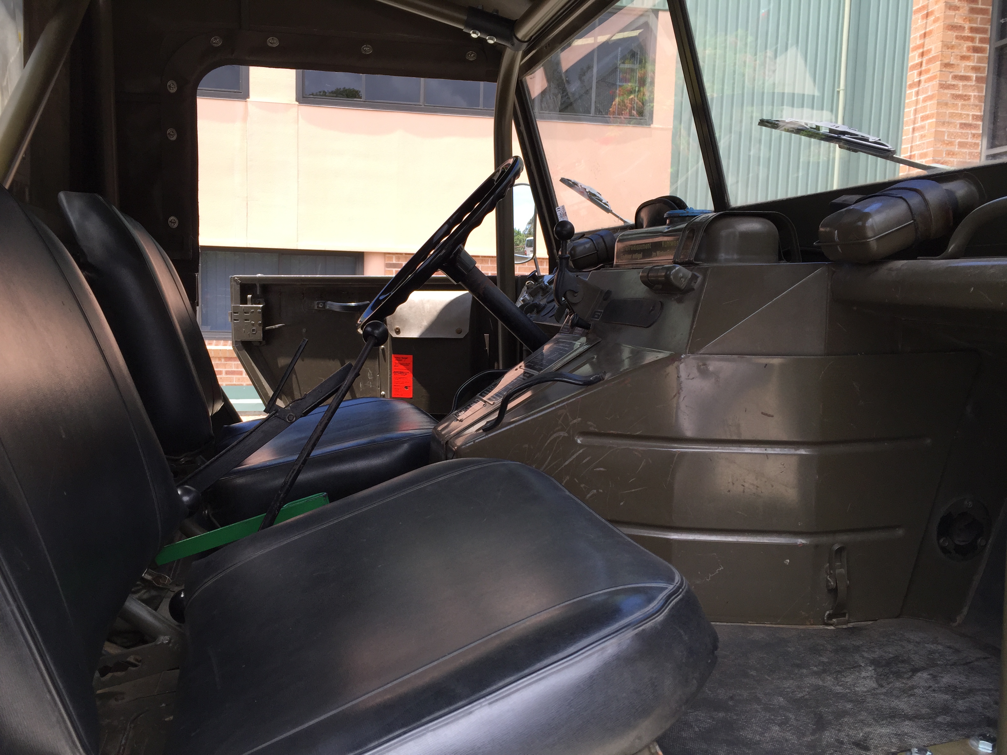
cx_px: 504
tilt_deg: -8.0
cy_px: 378
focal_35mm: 29
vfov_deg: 48.2
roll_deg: -2.0
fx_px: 844
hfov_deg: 61.7
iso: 32
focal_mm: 4.15
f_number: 2.2
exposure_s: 1/488
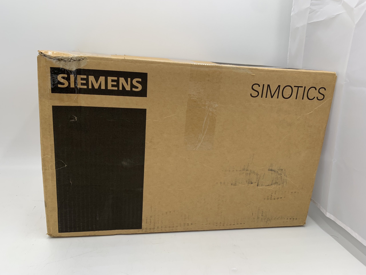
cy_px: 138
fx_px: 275
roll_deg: -4.9
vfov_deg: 53.1
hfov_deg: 67.3
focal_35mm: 26
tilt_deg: -15.1
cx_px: 183
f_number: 1.8
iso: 25
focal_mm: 4.25
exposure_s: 1/213
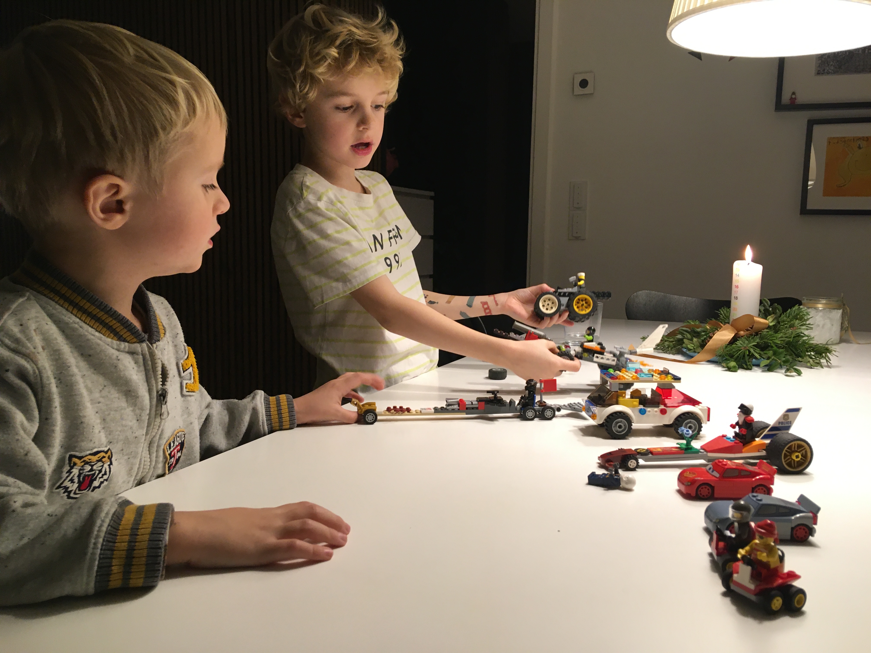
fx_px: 730
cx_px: 436
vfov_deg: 48.2
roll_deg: -0.8
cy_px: 326
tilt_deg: -7.3
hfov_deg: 61.7
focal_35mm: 29
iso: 125
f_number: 2.2
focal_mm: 4.15
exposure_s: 1/33
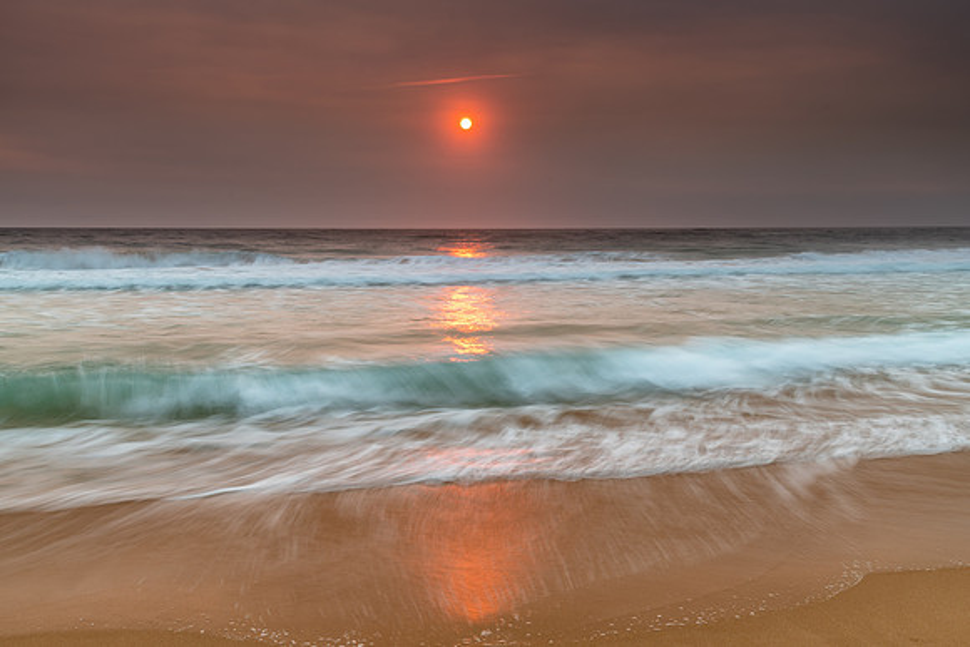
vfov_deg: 37.0
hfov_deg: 53.3
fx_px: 966
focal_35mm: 36
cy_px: 318
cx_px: 499
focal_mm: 34
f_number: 11
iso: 31
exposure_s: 1/1.67
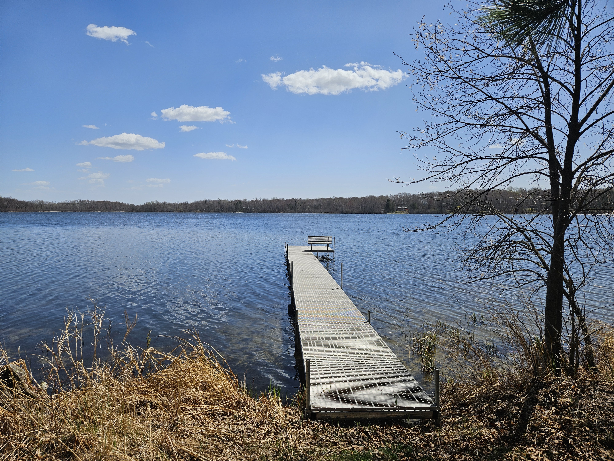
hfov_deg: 73.9
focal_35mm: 23
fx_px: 408
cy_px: 230
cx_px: 307
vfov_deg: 58.9
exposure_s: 1/3034
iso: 25
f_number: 1.8
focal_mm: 5.4
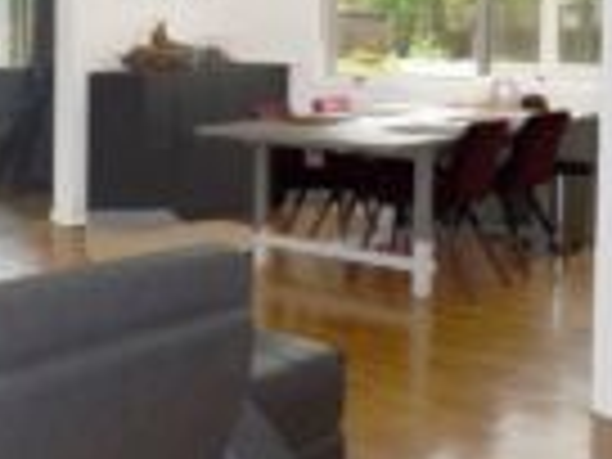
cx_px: -274
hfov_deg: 25.6
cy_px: 68
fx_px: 1043
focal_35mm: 59
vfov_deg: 24.3
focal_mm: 3.58
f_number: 2.8
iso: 100
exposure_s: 1/30
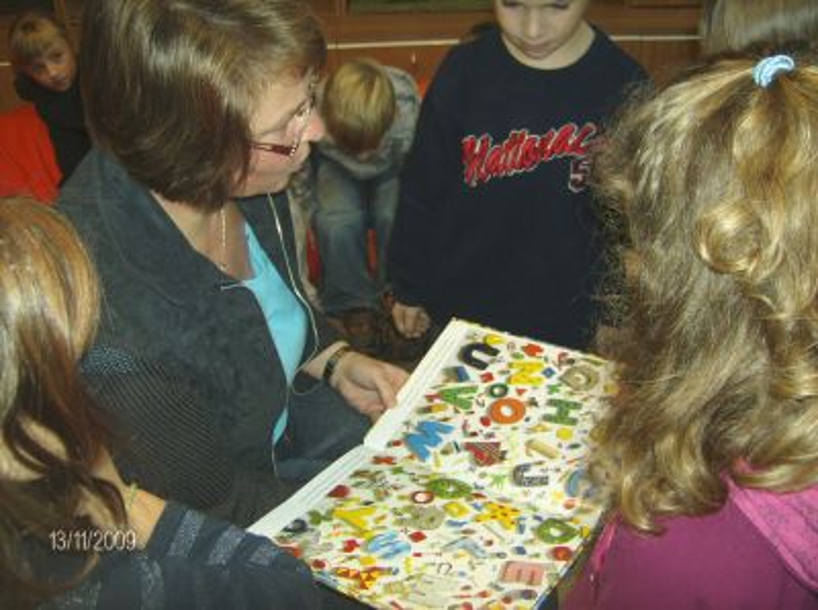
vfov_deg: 39.5
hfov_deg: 51.5
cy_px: 305
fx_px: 849
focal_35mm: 36
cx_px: 409
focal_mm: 6
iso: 200
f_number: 2.8
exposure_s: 1/60
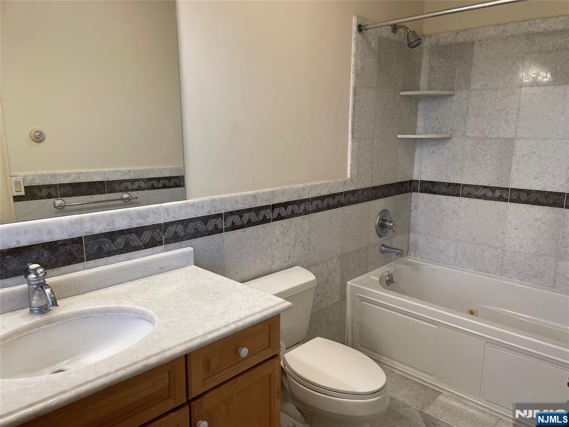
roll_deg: -0.3
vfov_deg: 53.1
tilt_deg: -11.9
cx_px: 284
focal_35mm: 26
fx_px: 427
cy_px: 214
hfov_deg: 67.3
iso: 100
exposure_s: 1/120
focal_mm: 4.2
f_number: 1.6
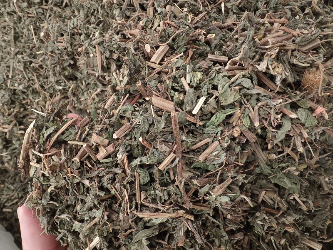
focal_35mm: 25
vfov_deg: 54.9
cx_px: 166
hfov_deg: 69.4
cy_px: 125
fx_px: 240
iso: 1290
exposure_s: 1/50
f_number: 2
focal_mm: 2.32
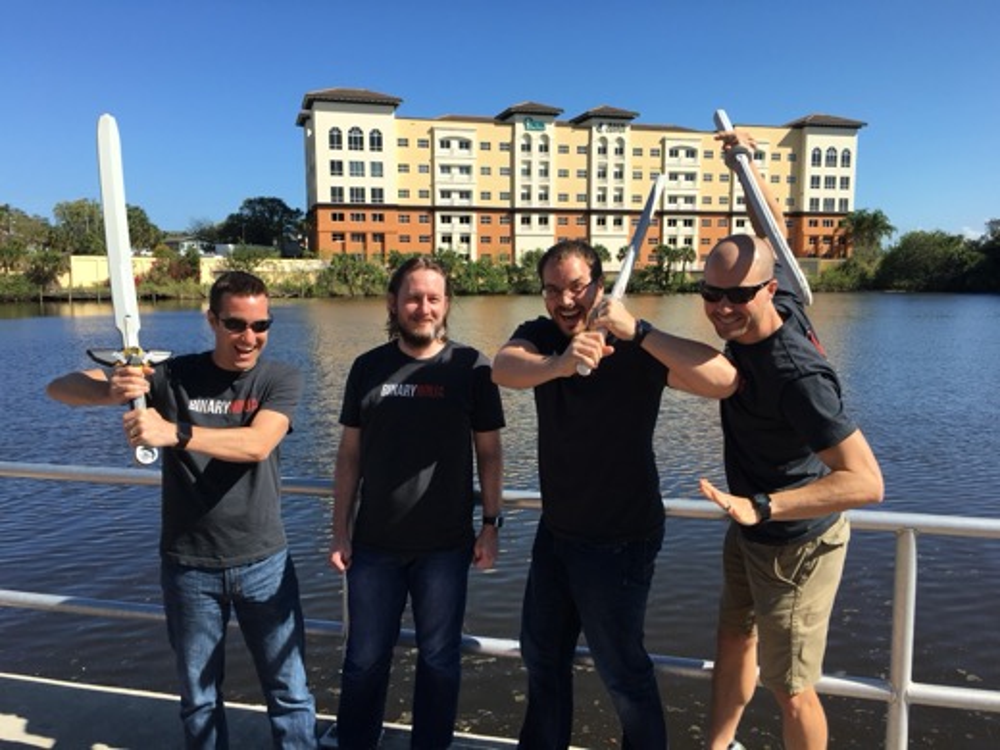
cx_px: 500
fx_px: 838
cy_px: 375
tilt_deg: -7.1
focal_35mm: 29
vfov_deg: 48.2
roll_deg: +0.0
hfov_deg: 61.7
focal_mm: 4.15
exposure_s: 1/1374
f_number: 2.2
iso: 25
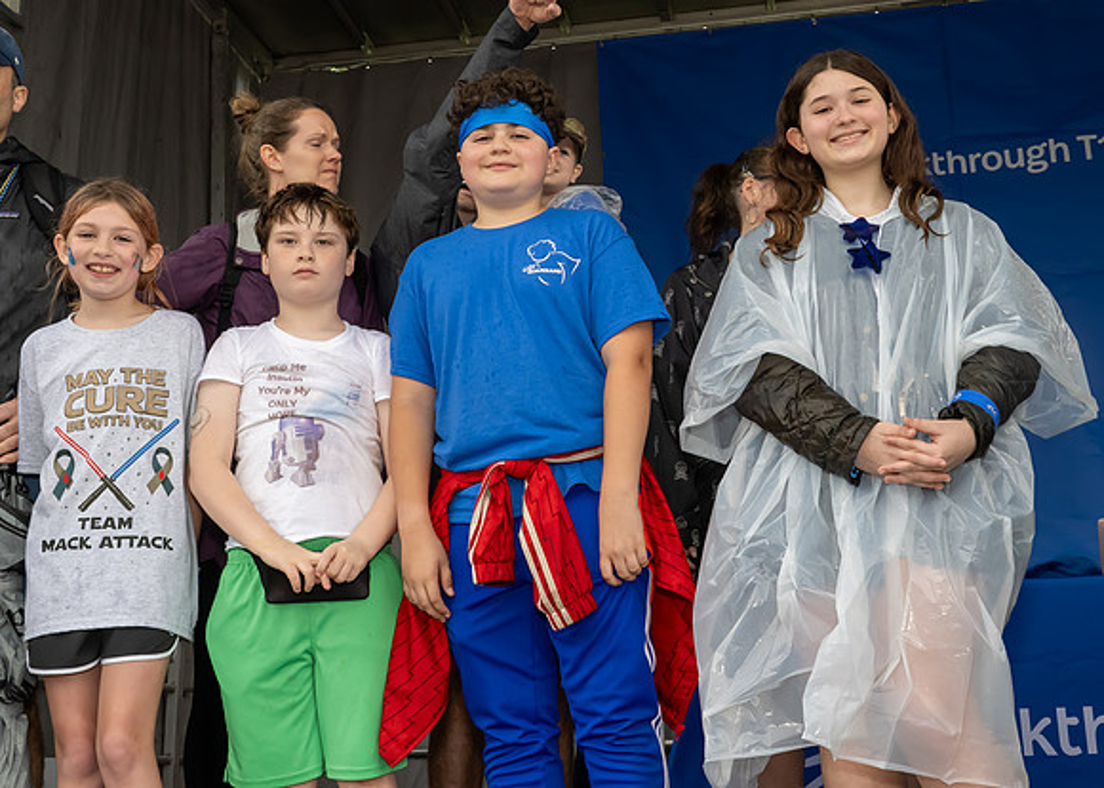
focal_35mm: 43
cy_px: 339
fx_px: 1348
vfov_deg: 32.5
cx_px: 644
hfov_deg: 44.4
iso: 1800
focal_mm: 24
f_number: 8
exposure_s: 1/250
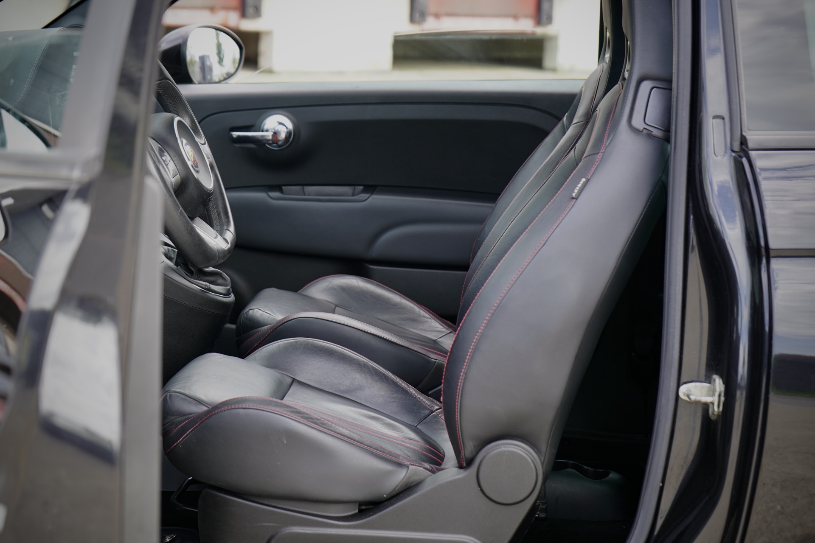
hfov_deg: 28.8
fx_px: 1585
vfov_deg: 19.5
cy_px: 272
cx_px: 408
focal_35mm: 70
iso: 250
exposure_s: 1/80
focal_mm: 70
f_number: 5.6
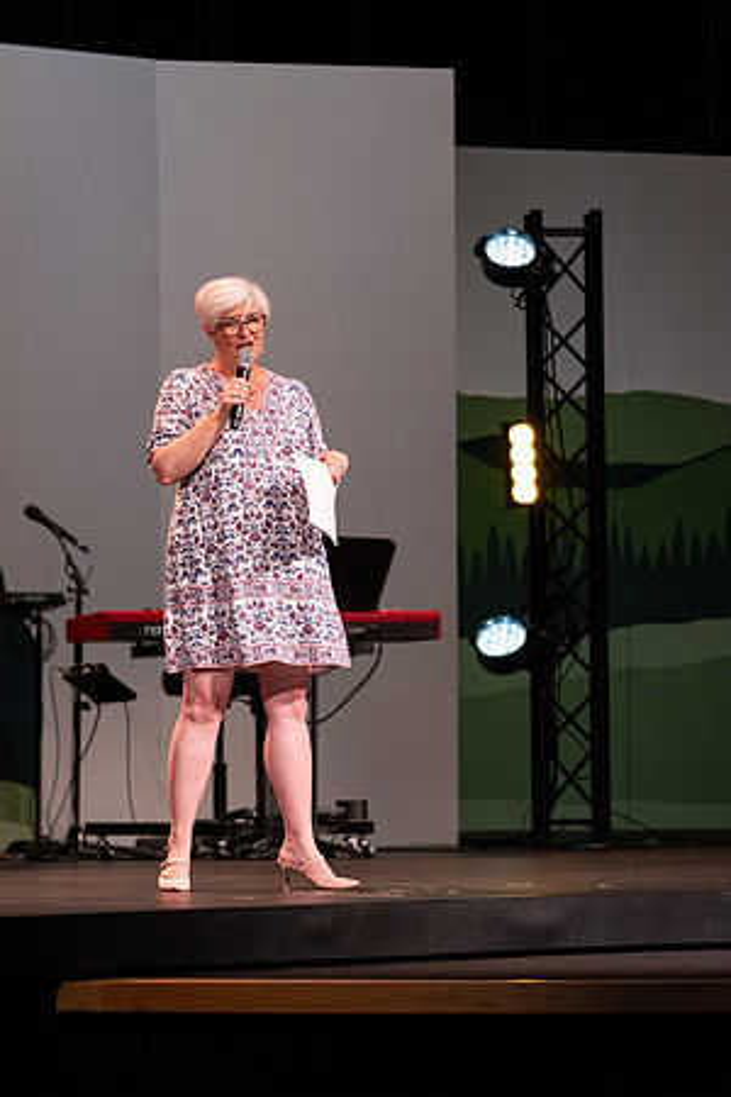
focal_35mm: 210
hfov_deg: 6.5
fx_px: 6396
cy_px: 548
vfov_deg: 9.8
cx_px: 366
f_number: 2.8
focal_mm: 140
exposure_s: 1/210
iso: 640
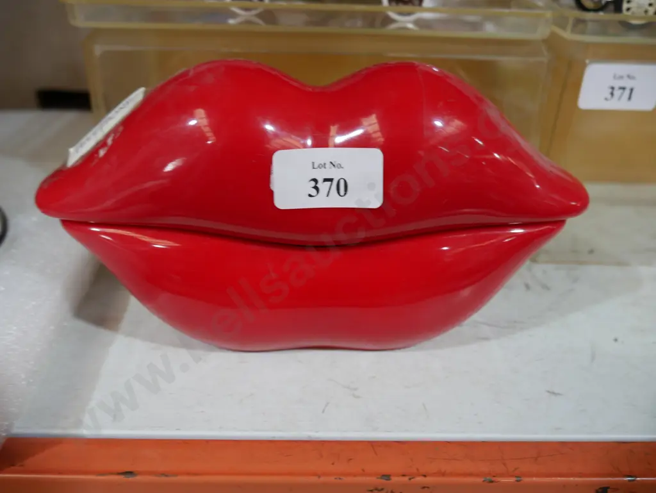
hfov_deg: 59.9
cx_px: 328
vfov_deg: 46.8
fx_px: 569
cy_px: 246
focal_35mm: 30
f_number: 3.6
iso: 400
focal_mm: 15
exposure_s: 1/60
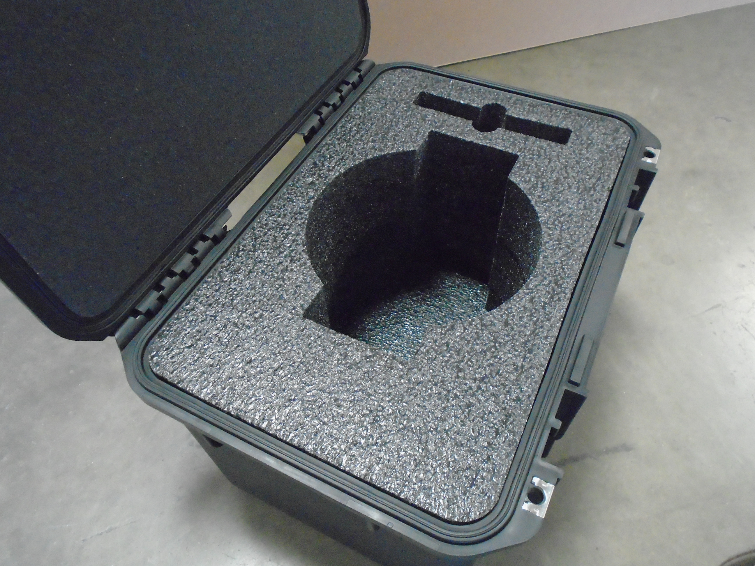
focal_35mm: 26
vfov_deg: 53.1
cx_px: 378
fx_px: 567
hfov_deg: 67.3
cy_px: 283
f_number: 3.2
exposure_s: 1/60
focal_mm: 4.6
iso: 1000
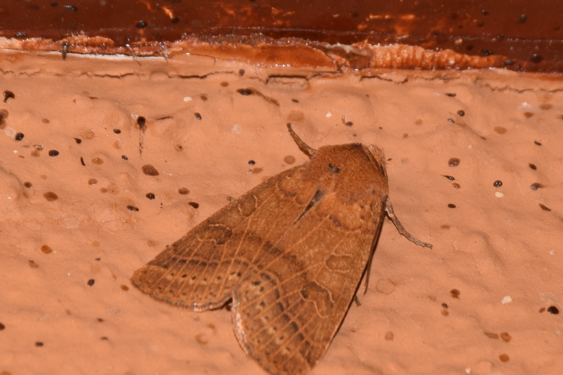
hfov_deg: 9.8
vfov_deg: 6.5
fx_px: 3284
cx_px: 282
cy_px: 188
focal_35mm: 210
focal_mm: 140
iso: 100
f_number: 13
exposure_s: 1/160
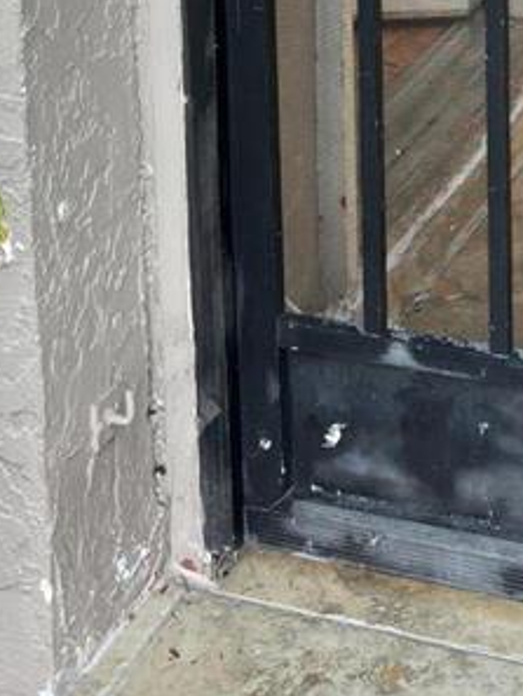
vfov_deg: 16.9
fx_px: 2114
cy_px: -366
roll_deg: +0.9
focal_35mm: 105
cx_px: 493
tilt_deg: -10.3
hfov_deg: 13.9
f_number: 1.6
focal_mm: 5.96
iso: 50
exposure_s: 1/121
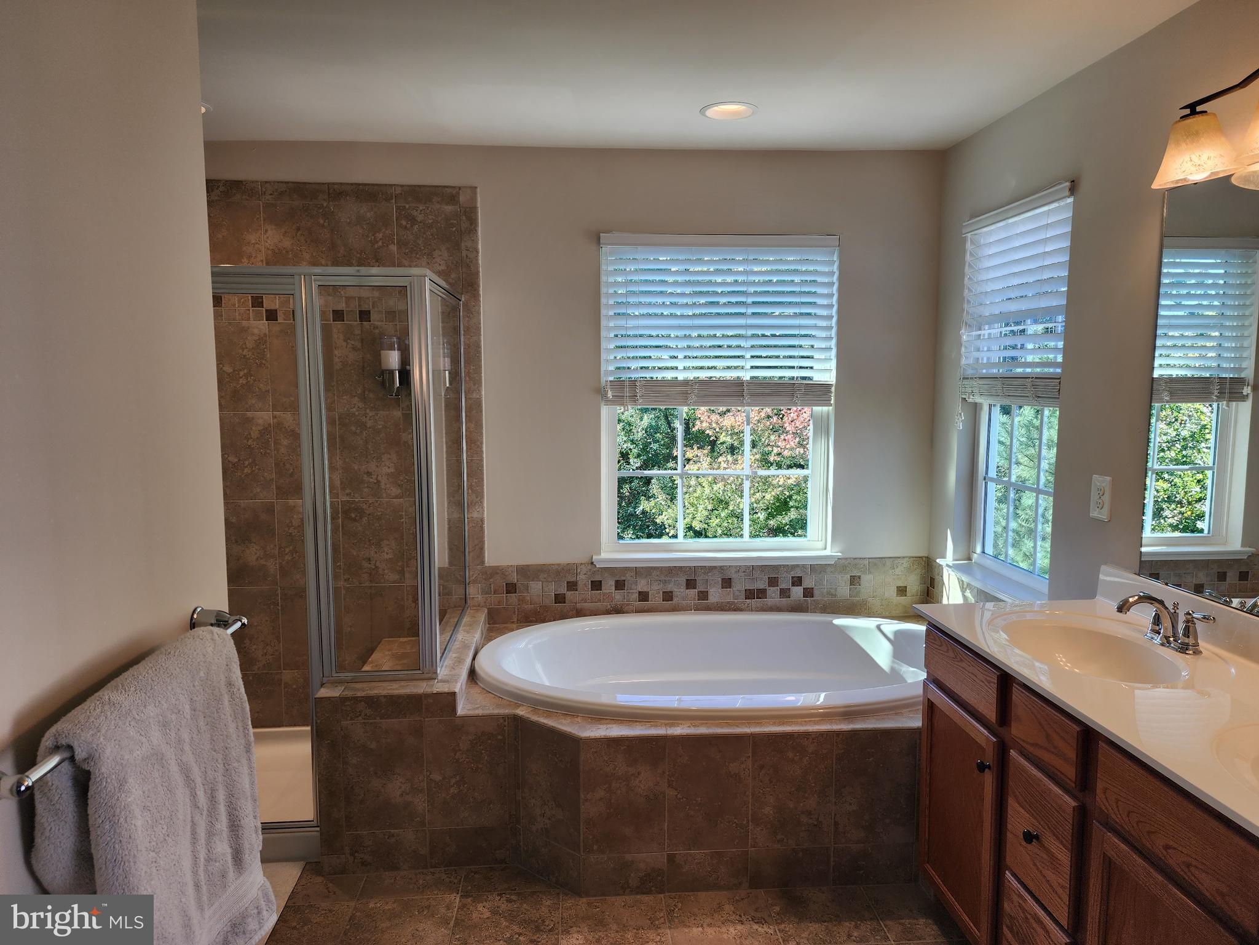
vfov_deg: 58.9
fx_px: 837
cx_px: 630
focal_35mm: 23
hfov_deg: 73.9
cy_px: 472
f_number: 1.8
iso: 32
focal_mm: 6.4
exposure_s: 1/120
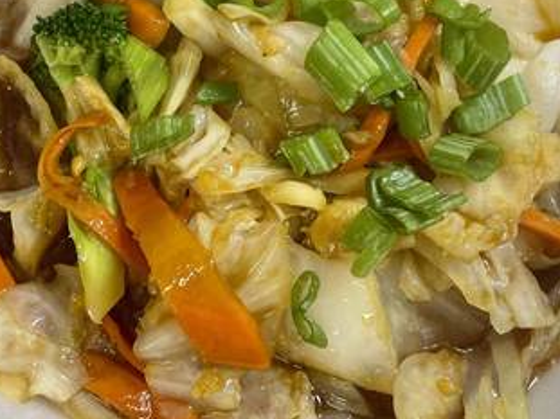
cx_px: 256
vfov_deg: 29.4
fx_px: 792
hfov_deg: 38.9
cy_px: 126
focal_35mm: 49
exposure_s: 1/120
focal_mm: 4.2
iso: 100
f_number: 1.6
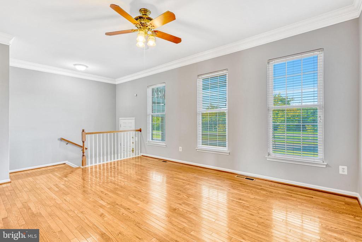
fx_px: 161
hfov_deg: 96.7
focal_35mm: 16
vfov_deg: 73.8
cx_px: 181
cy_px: 121
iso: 1250
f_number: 8
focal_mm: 16
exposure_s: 1/60
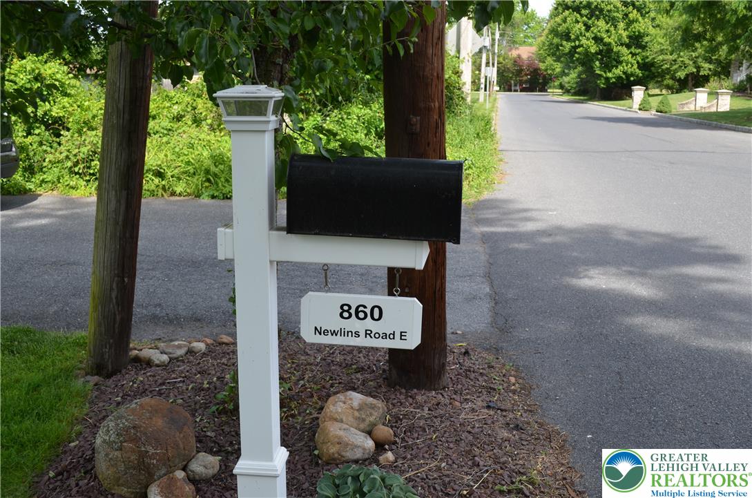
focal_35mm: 36
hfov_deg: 53.2
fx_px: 750
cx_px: 376
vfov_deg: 36.7
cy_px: 249
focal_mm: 24
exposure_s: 1/200
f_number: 7.1
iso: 200
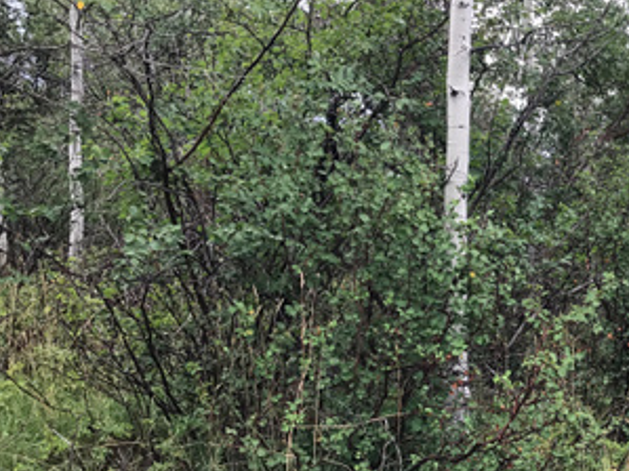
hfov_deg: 30.5
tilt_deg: +7.9
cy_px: 313
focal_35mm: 60
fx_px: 1090
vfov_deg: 24.3
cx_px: 589
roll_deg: +3.5
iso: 20
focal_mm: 3.99
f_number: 1.8
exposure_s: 1/303
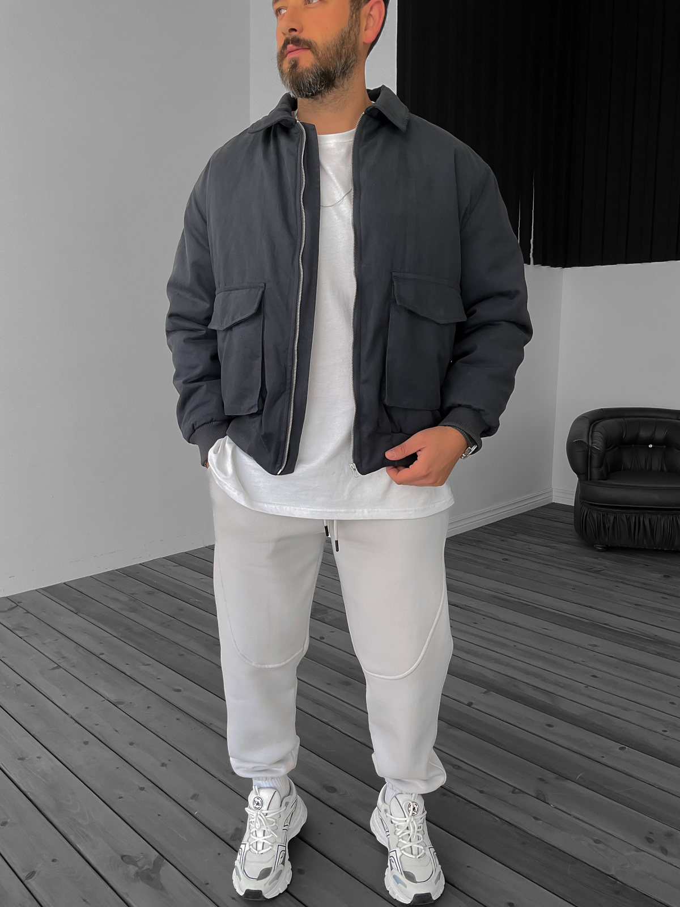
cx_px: 340
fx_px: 760
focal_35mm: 29
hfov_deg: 48.2
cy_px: 454
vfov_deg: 61.7
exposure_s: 1/120
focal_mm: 3
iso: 40
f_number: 1.8
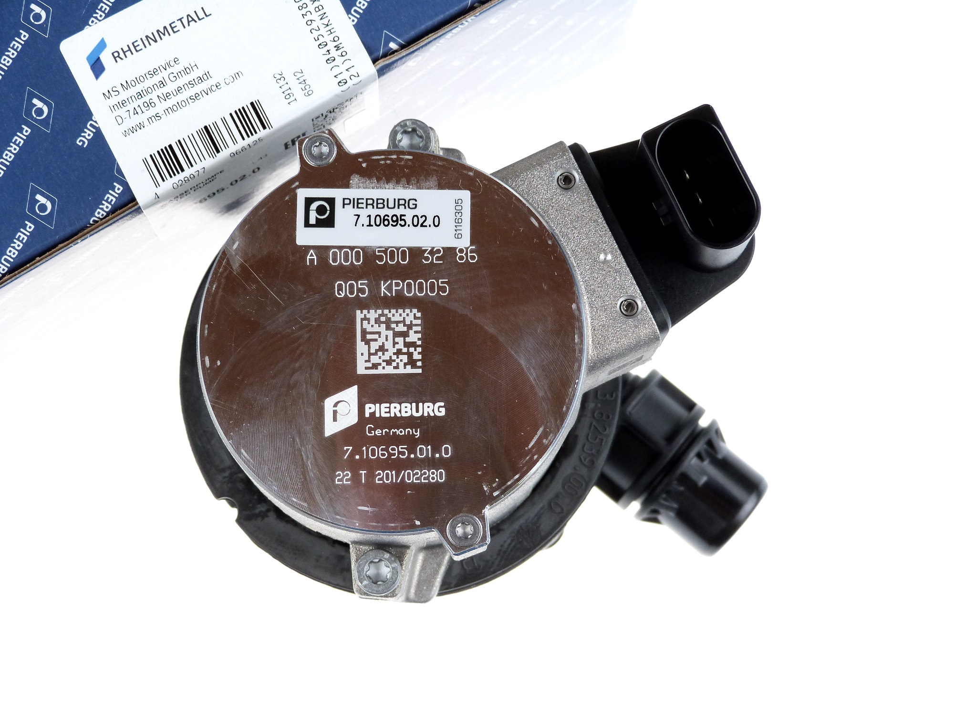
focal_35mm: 73
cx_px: 477
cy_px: 358
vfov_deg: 20.2
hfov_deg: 26.7
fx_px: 2012
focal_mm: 13.2
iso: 200
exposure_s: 1/160
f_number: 3.3
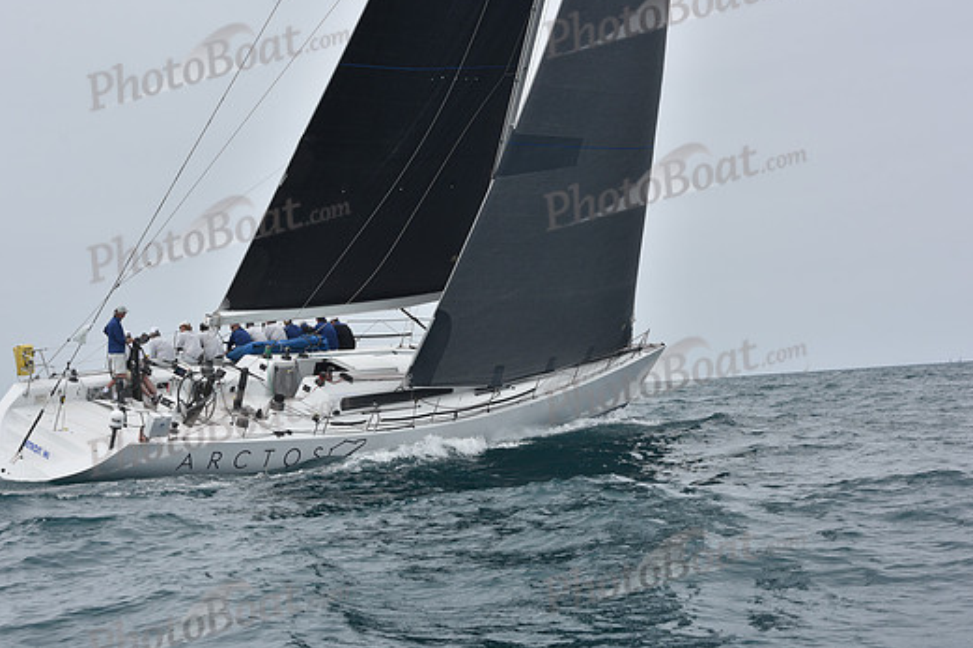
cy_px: 305
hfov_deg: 26.0
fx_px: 2107
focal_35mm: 78
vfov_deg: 17.5
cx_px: 448
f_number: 9
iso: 250
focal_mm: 70
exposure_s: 1/800
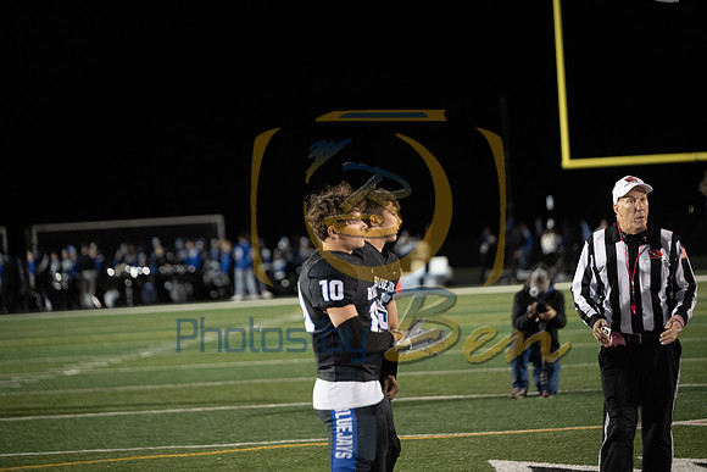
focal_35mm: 135
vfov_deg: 10.2
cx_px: 354
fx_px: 2652
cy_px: 236
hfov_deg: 15.2
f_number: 2.8
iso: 4000
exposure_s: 1/500
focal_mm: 135
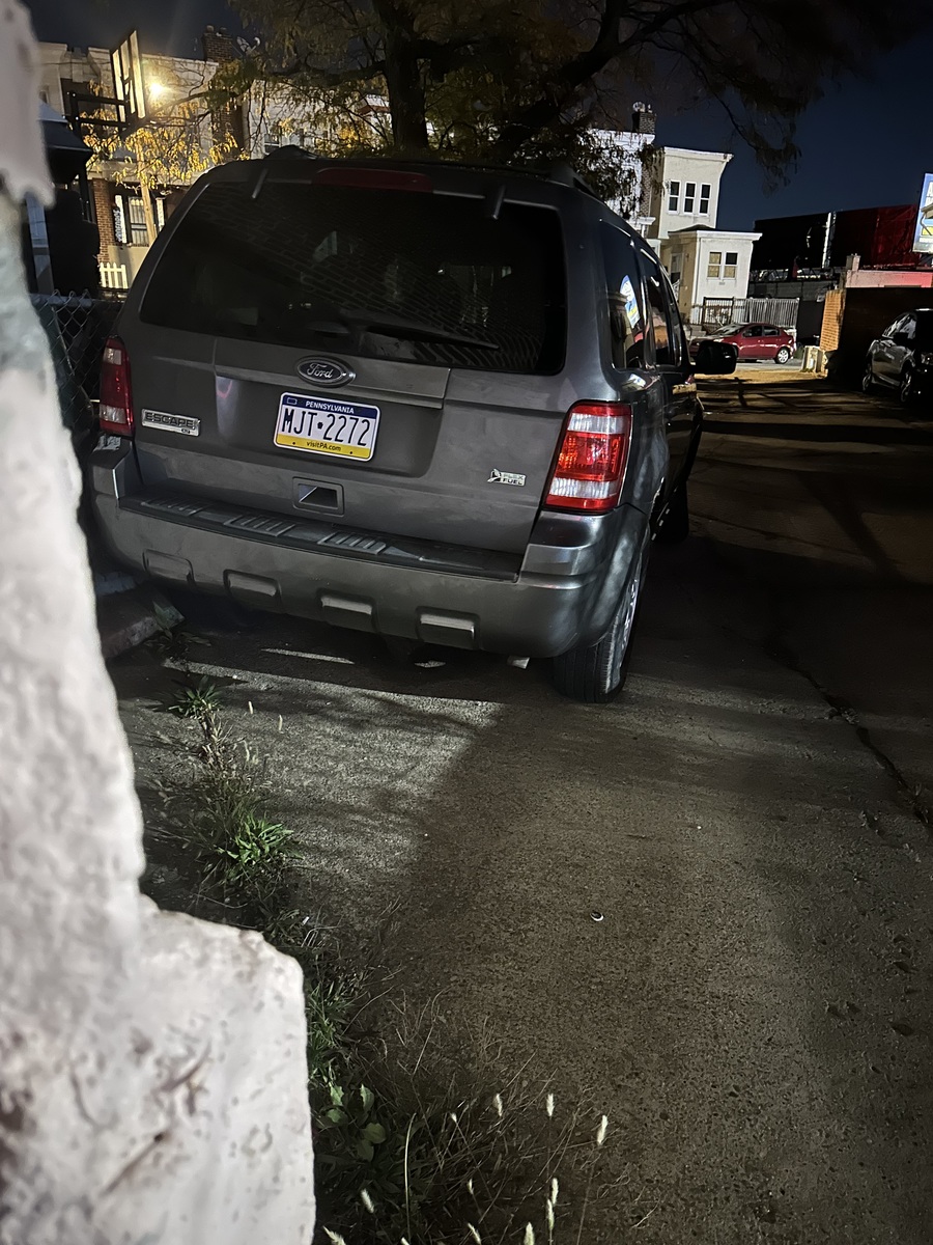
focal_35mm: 24
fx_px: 862
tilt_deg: -20.9
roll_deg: -0.2
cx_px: 466
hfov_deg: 56.8
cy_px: 622
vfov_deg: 71.6
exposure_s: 1/15
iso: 4000
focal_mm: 6.86
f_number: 1.78
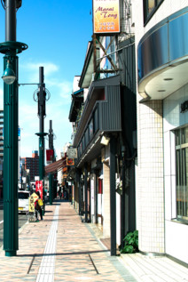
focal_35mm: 62
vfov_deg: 32.4
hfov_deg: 20.9
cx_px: -18
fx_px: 485
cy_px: 141
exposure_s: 1/200
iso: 100
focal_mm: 24.2
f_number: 5.6
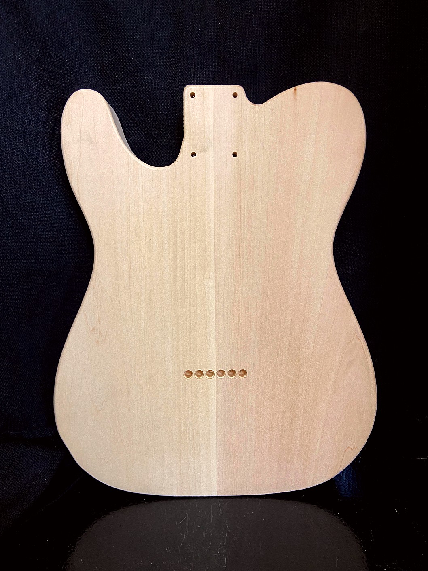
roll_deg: +1.2
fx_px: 429
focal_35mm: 26
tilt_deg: -8.8
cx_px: 214
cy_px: 286
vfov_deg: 67.3
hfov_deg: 53.1
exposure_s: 1/60
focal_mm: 4.25
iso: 100
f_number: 1.8
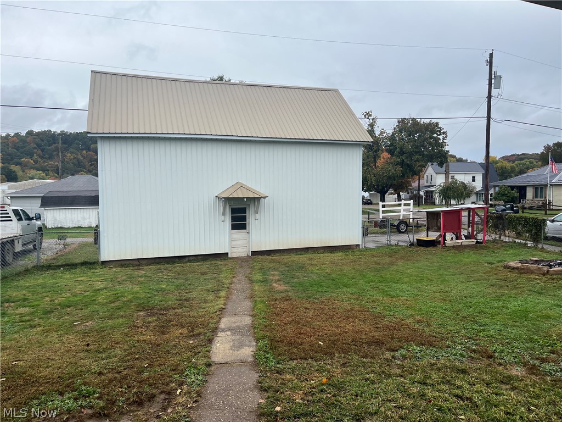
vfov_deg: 53.1
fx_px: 422
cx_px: 281
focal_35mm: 26
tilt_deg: -2.9
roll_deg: +0.8
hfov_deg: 67.3
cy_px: 211
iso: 50
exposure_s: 1/1721
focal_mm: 5.1
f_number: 1.6
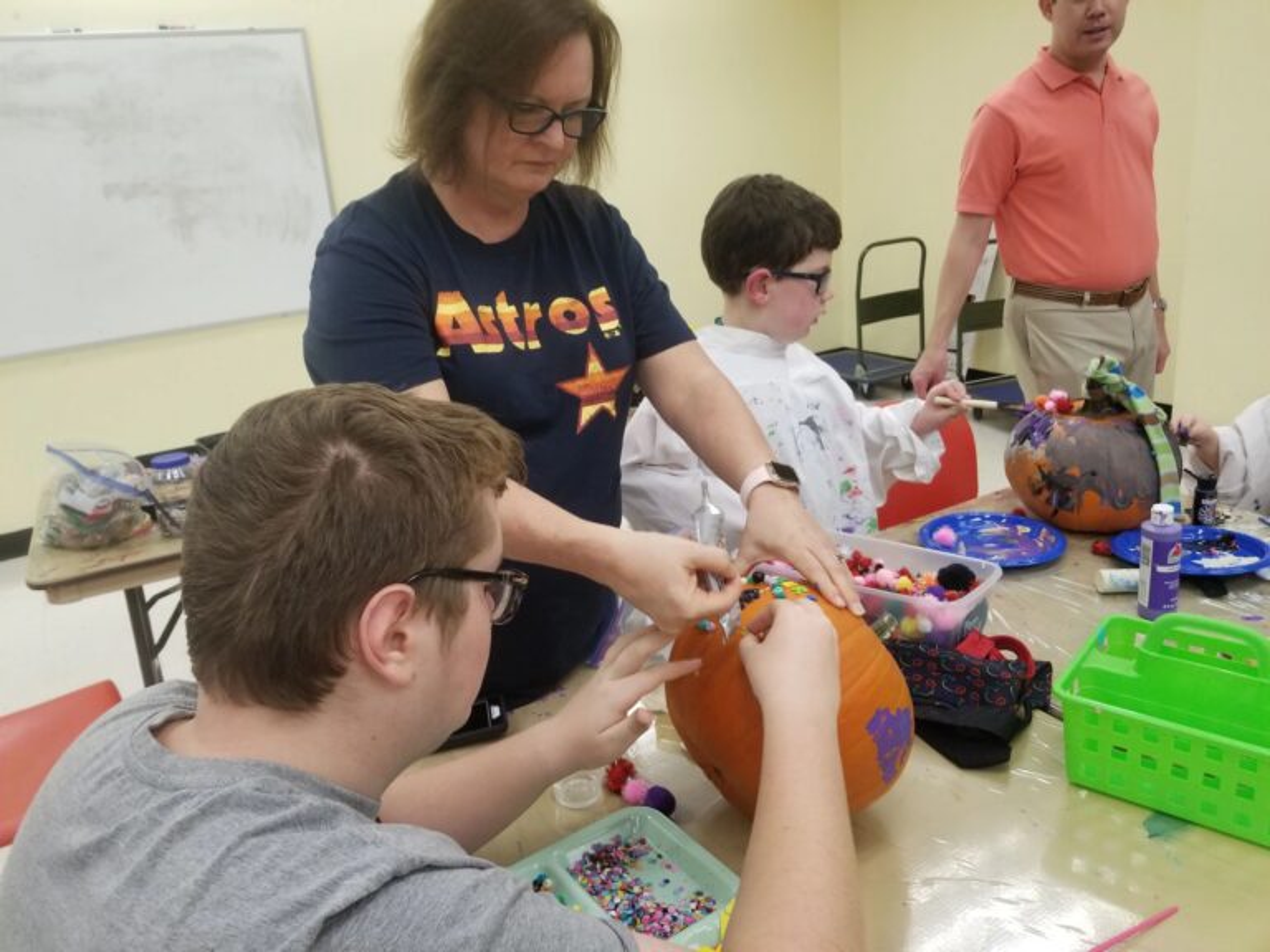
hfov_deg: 67.3
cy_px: 476
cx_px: 635
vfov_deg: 53.1
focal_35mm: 26
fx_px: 954
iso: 200
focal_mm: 4.25
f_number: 1.7
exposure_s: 1/60
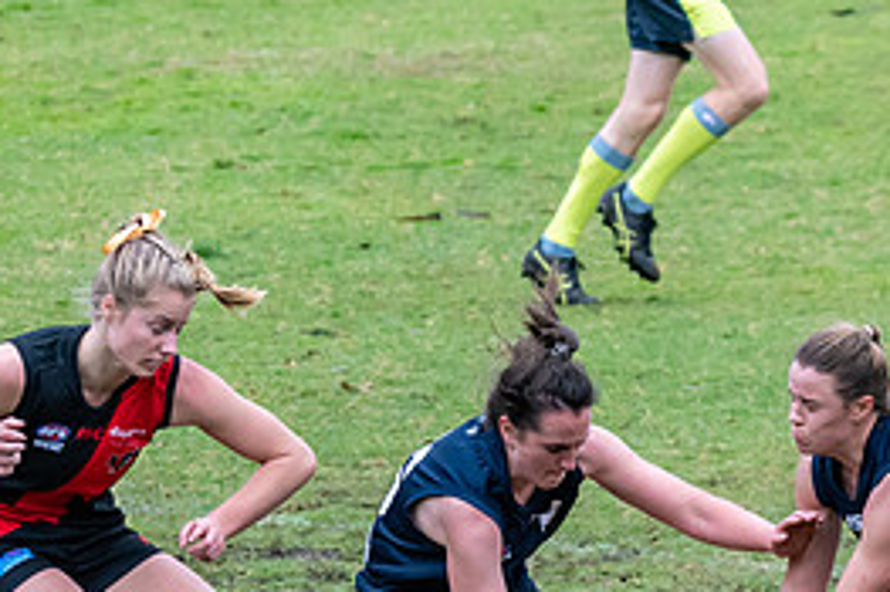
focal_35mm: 762
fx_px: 18826
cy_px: 628
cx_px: 262
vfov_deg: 1.8
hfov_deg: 2.7
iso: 1250
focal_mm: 190
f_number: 7.1
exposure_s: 1/2000
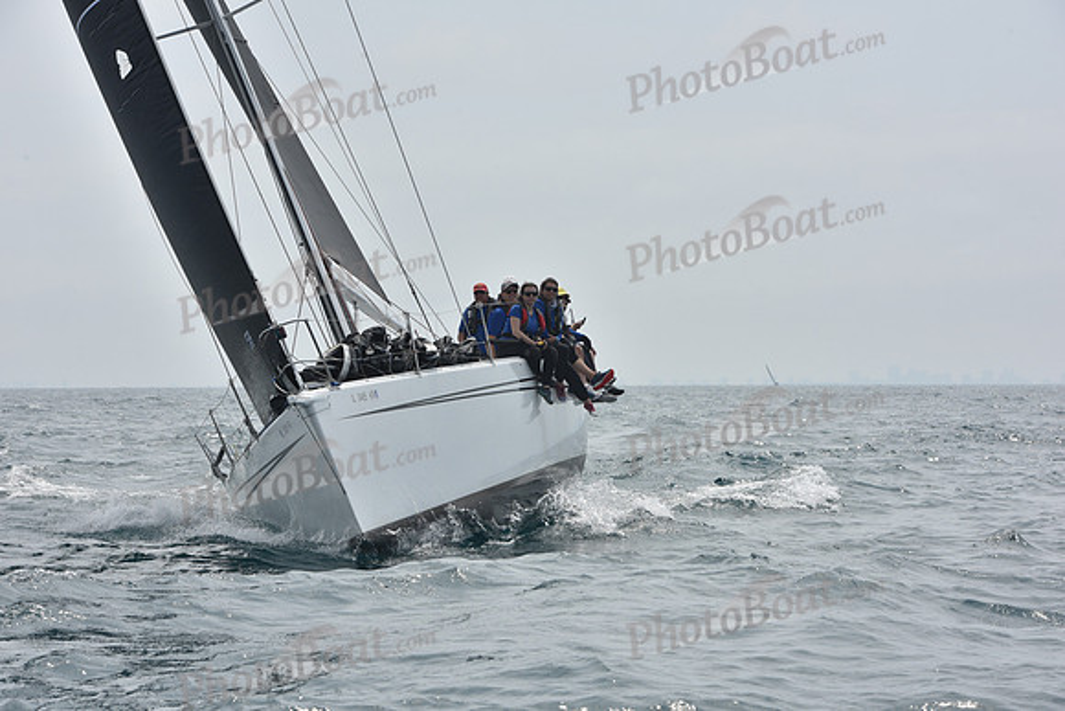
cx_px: 532
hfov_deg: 16.8
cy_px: 356
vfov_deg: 11.2
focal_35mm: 122
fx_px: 3610
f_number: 11
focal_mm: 122
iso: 250
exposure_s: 1/800
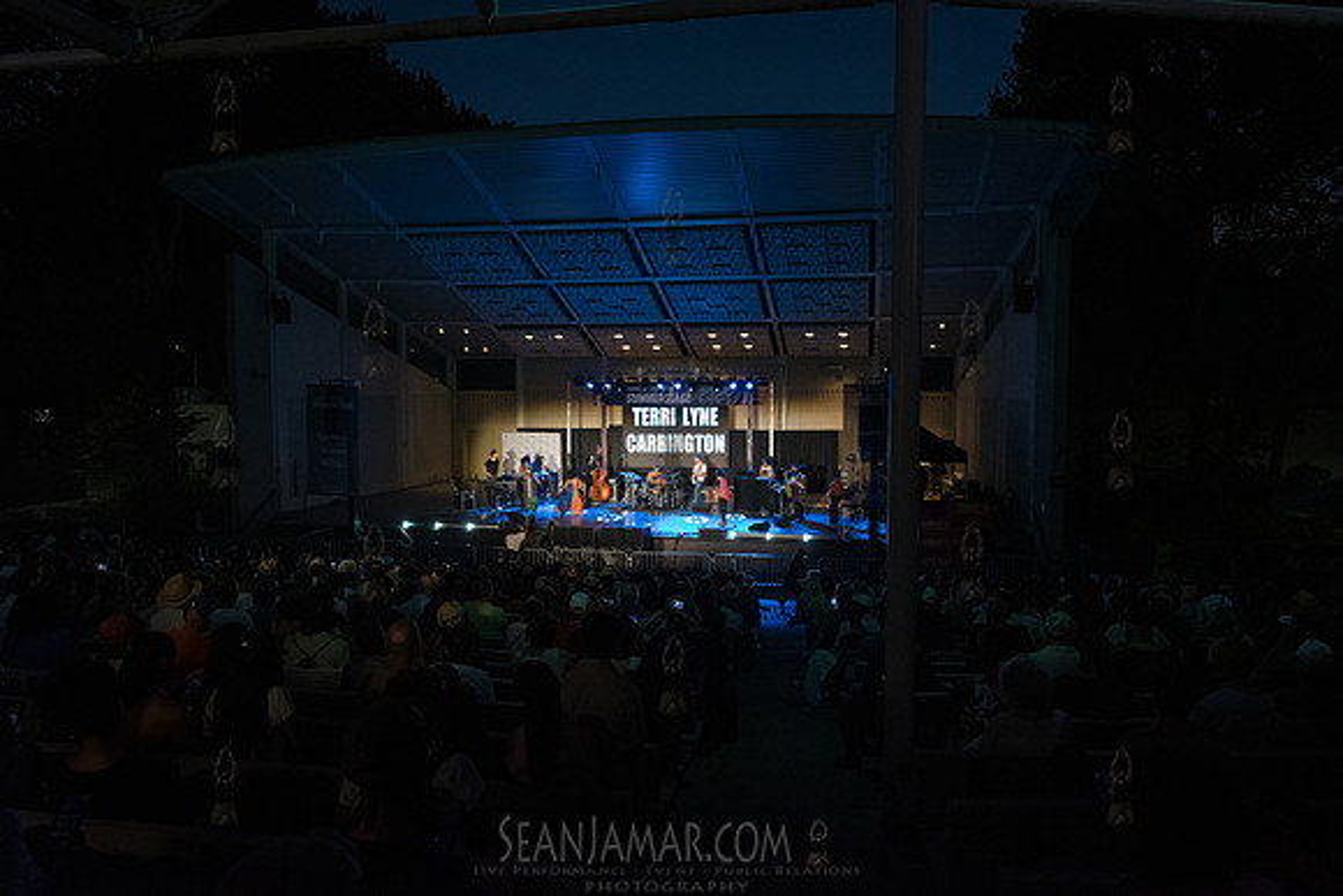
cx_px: 672
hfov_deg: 67.3
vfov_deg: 47.9
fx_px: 1009
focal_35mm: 27
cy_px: 448
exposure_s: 1/500
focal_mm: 27
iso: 6400
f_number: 3.5
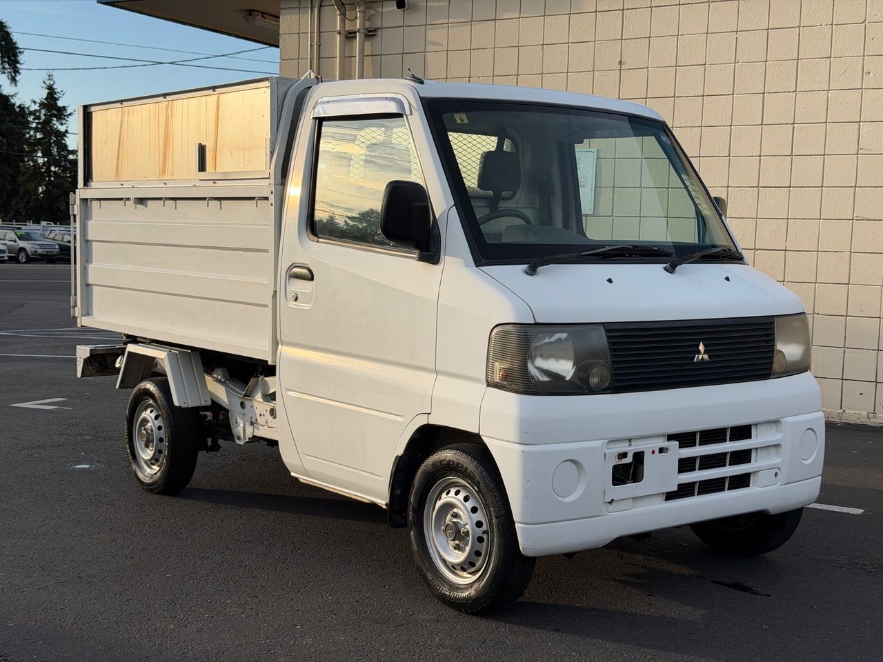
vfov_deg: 30.3
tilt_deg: -4.7
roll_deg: -0.6
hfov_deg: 39.7
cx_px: 442
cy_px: 331
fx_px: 1224
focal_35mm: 48
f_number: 1.78
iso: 64
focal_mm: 6.76
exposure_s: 1/2494
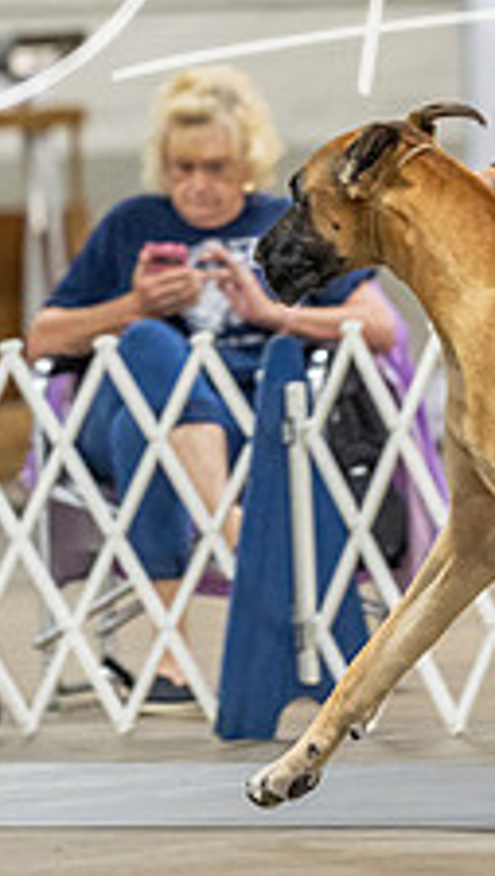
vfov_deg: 4.3
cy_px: 193
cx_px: 401
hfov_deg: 2.4
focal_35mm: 504
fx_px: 11730
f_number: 2.8
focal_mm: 187
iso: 3200
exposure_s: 1/200
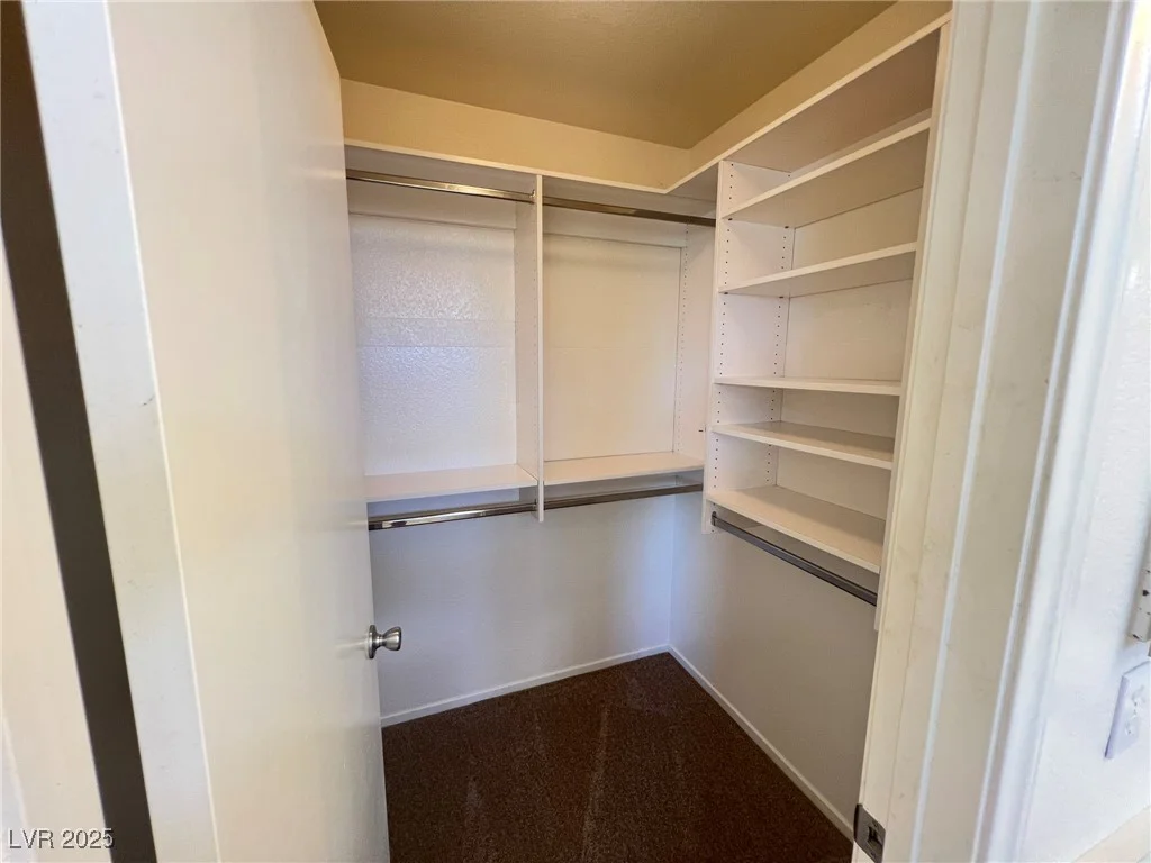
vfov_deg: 89.9
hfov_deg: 106.2
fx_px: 432
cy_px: 432
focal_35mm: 13
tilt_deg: -8.9
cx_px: 576
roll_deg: +0.2
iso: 125
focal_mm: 1.57
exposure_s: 1/30
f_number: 1.8
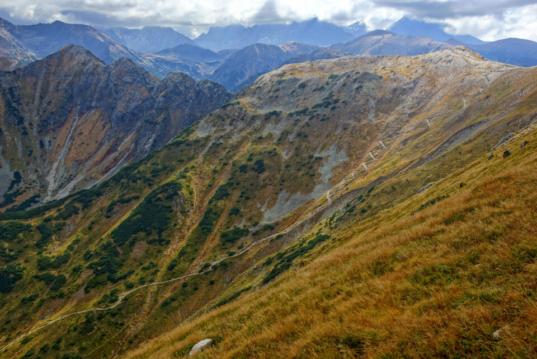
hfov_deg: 49.5
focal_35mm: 39
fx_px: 582
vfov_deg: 34.2
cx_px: 268
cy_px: 180
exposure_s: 1/200
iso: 100
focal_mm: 26
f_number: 7.1
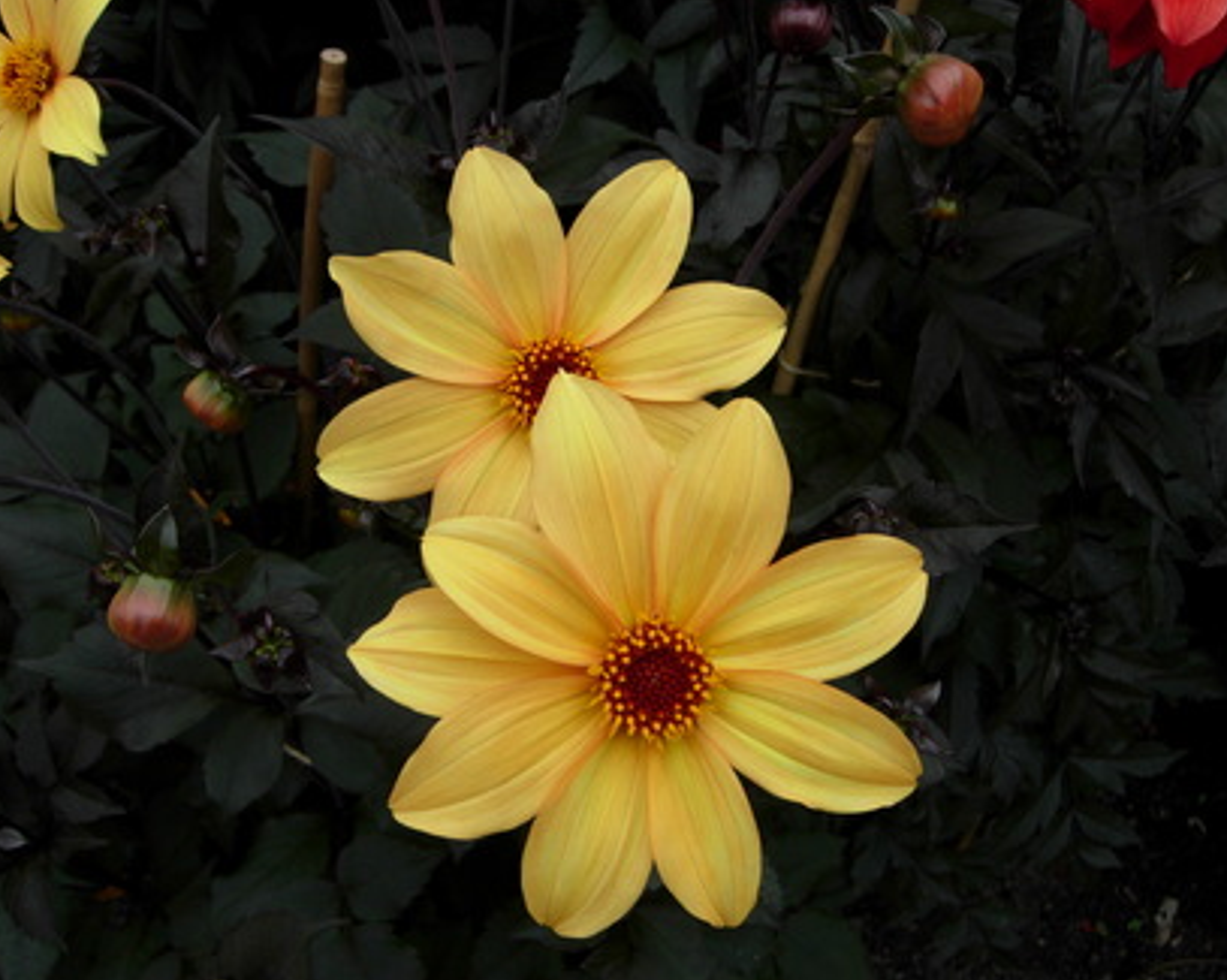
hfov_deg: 48.0
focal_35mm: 38
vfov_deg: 39.1
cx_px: 597
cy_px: 488
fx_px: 1379
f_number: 4.8
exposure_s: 1/192
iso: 50
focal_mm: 7.5
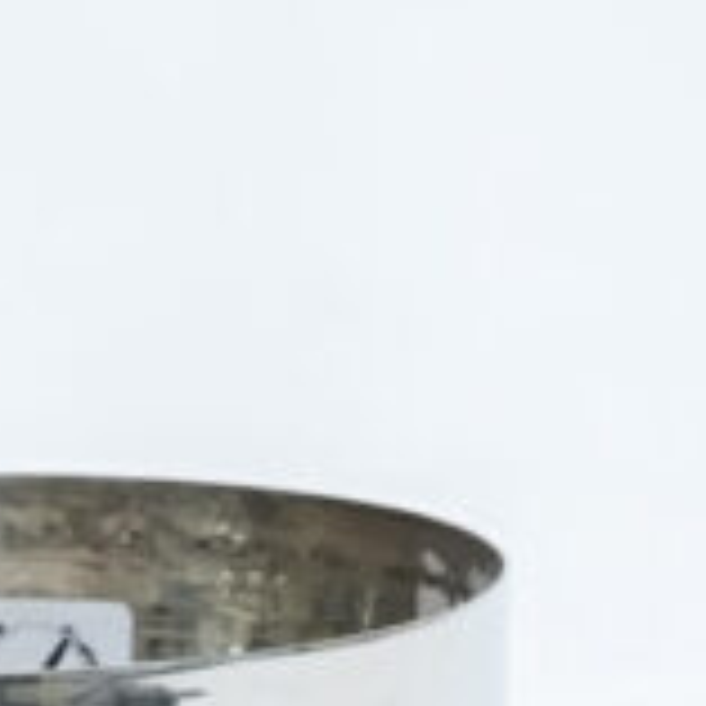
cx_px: -81
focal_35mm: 397
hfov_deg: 4.4
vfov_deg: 4.4
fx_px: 9161
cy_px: 789
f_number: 10
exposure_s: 1/125
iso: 3200
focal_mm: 70
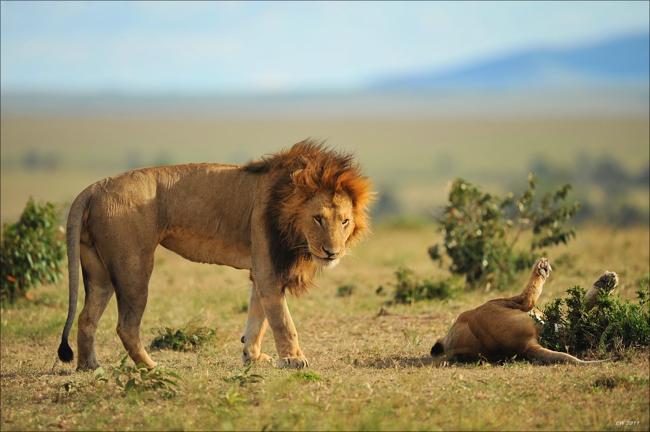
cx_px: 325
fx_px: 9020
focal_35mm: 500
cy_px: 216
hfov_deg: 4.1
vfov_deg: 2.7
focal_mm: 500
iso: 200
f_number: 4
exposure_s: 1/1250
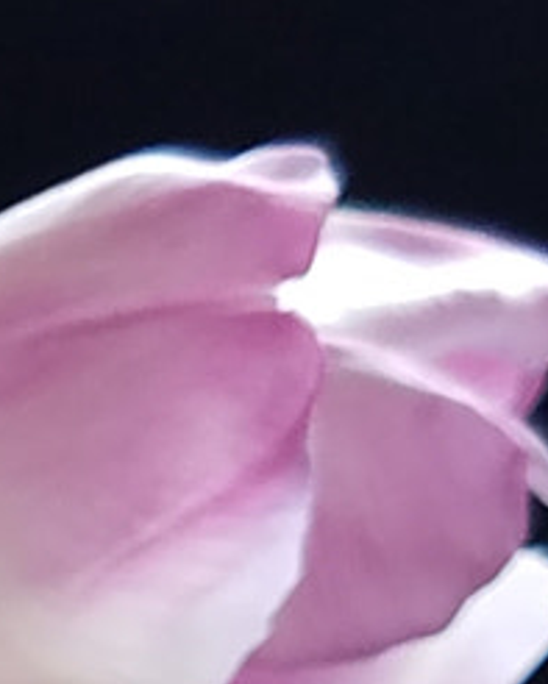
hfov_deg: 8.3
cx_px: -907
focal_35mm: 165
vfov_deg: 10.3
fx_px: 3343
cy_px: 1574
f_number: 1.7
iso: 64
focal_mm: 4.2
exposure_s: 1/60
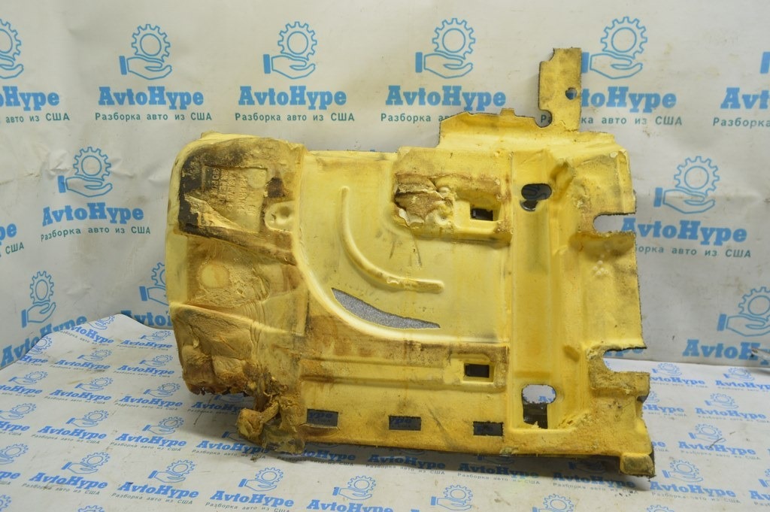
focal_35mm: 27
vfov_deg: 47.9
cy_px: 256
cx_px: 385
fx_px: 577
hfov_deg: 67.4
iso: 400
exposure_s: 1/20
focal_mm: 18
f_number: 5.6
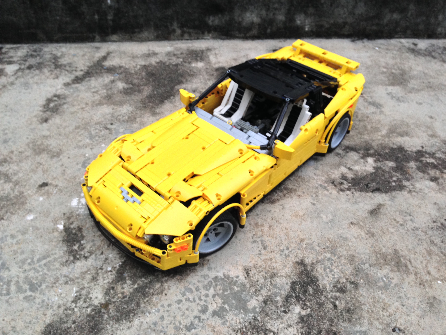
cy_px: 168
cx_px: 223
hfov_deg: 55.4
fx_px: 425
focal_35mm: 33
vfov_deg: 42.9
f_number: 2.4
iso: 125
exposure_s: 1/20
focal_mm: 4.12
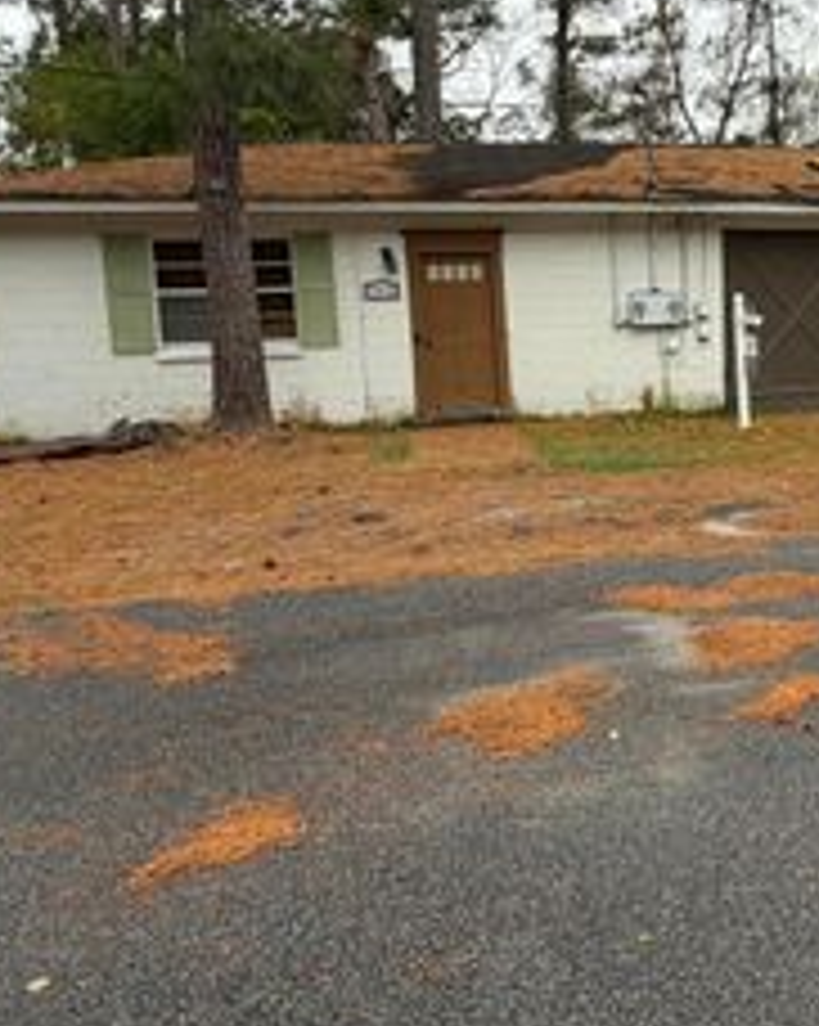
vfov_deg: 58.4
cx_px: 702
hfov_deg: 45.0
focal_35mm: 30
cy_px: 412
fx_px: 910
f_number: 2.2
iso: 40
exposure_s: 1/171
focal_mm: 2.22
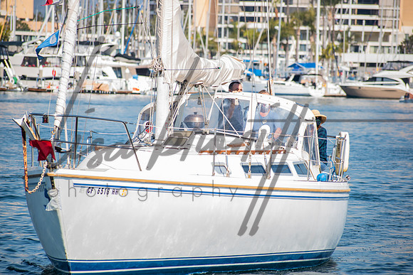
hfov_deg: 7.2
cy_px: 138
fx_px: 3270
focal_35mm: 285
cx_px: 206
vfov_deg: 4.8
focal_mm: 190
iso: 100
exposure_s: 1/200
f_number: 5.6
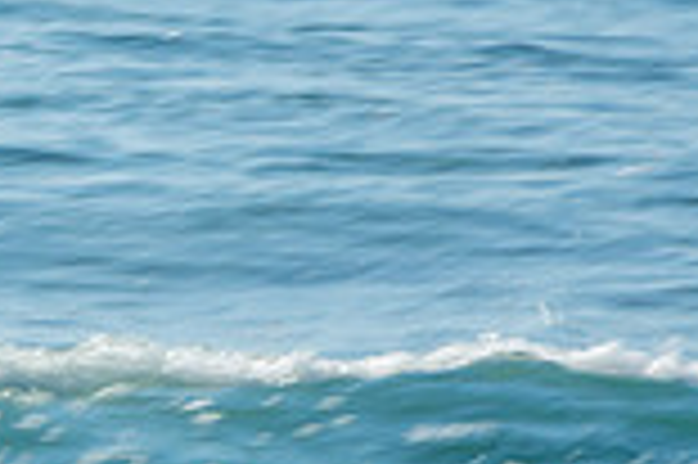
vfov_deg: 0.8
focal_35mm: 1799
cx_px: -563
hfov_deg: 1.1
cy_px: 322
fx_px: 34843
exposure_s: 1/30
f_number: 25
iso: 100
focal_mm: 320
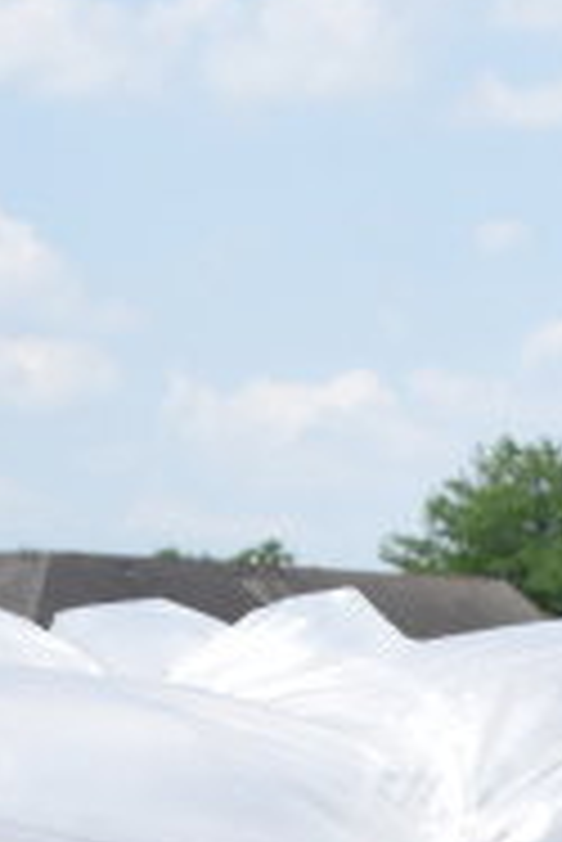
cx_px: 166
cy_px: 1997
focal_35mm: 176
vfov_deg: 10.2
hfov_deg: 7.8
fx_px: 4113
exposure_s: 1/320
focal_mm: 24
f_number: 9
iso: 200
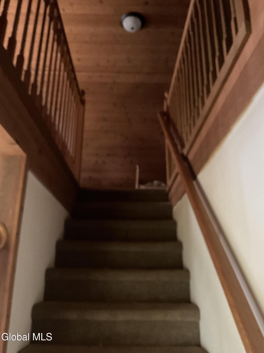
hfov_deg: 48.2
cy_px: 176
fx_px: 295
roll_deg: -2.1
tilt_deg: +17.5
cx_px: 132
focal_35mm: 29
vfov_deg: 61.7
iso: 500
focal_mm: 3
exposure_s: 1/17
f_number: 1.8
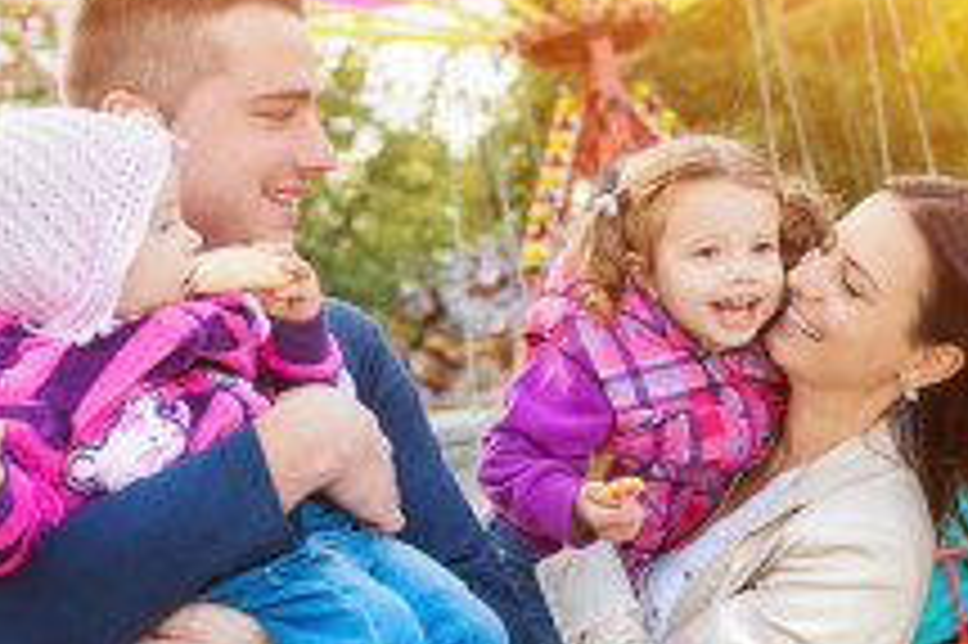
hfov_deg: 30.8
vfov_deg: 20.9
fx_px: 1746
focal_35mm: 65
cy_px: 311
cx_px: 608
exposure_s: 1/400
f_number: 3.5
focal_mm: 35
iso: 400
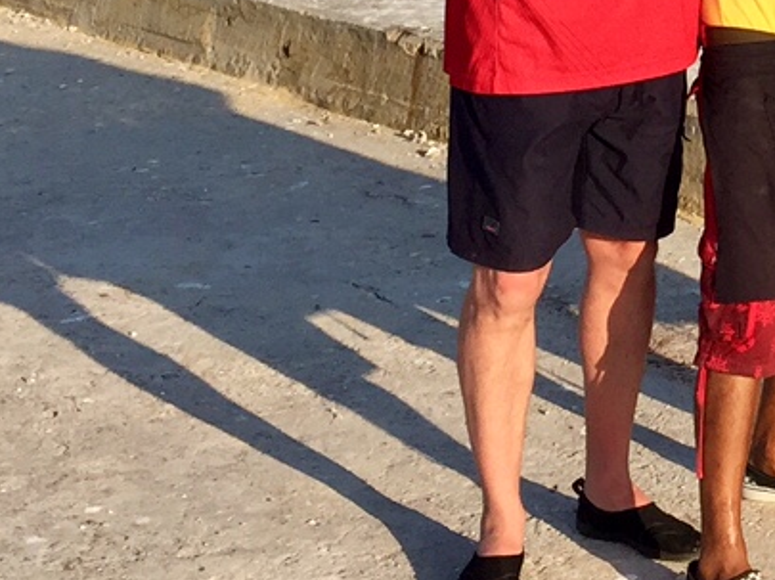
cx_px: 932
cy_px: -358
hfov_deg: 16.2
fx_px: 2617
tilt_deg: -0.1
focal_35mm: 117
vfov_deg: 11.9
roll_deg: -0.8
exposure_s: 1/1883
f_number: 2.2
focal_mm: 4.15
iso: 32
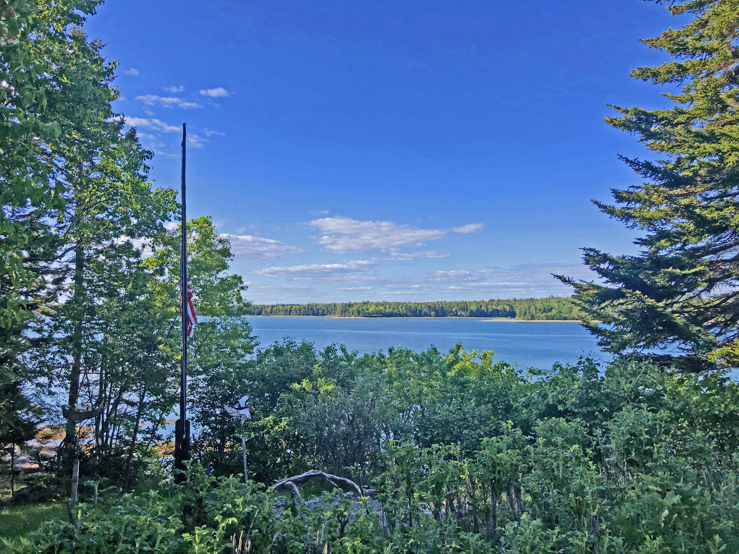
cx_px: 370
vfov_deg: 49.7
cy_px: 277
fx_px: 598
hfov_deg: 63.4
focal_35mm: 28
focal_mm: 4
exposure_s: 1/1656
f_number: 1.8
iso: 20
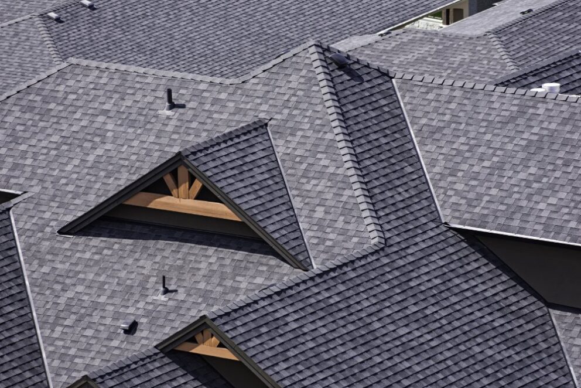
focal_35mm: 300
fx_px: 4843
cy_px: 194
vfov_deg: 4.6
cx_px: 290
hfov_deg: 6.9
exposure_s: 1/125
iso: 100
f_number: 8
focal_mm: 200
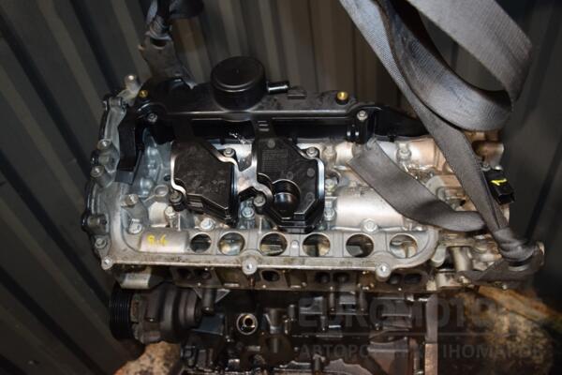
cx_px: 281
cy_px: 188
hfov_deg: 59.5
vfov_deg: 41.7
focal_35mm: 32
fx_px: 492
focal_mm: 21
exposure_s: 1/60
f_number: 5
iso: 800
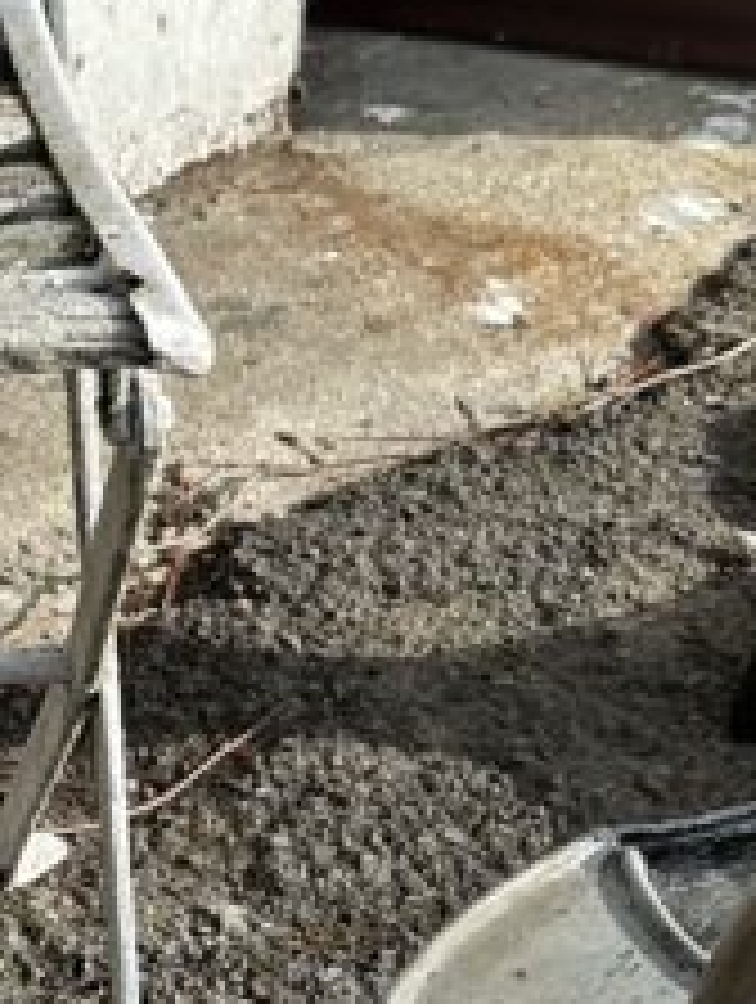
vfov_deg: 17.8
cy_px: 329
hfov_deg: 13.1
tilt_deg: -27.5
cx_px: -180
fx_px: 3194
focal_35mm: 110
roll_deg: +1.6
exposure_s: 1/2732
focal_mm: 6.86
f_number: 1.78
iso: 80
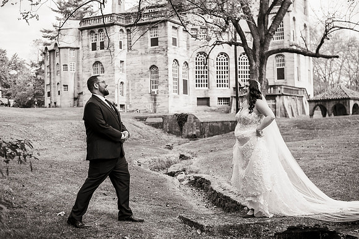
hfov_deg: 39.6
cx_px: 180
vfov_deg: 27.0
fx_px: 498
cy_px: 120
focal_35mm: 50
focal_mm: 50
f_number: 2.8
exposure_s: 1/3200
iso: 400
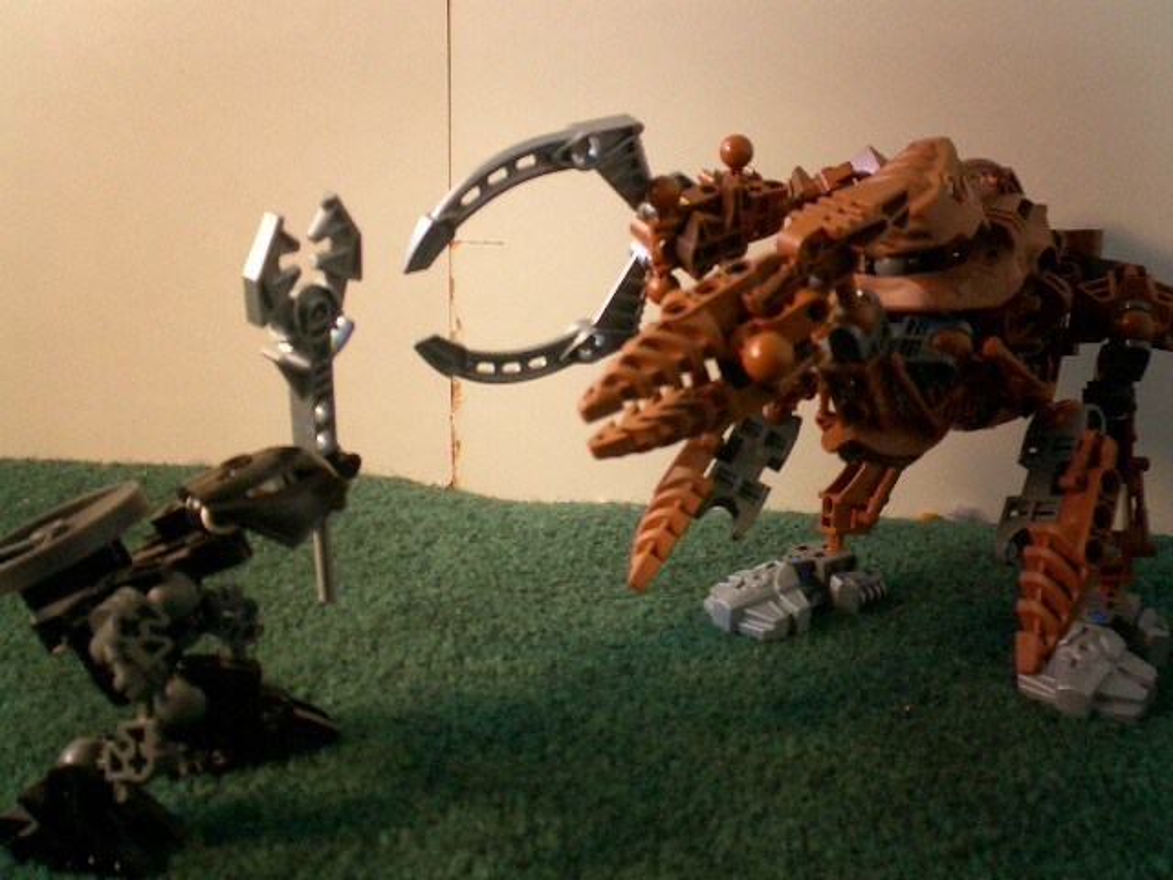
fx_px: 1254
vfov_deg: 38.7
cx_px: 586
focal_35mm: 37
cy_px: 440
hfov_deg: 50.1
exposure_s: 1/25
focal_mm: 5.6
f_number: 3.5
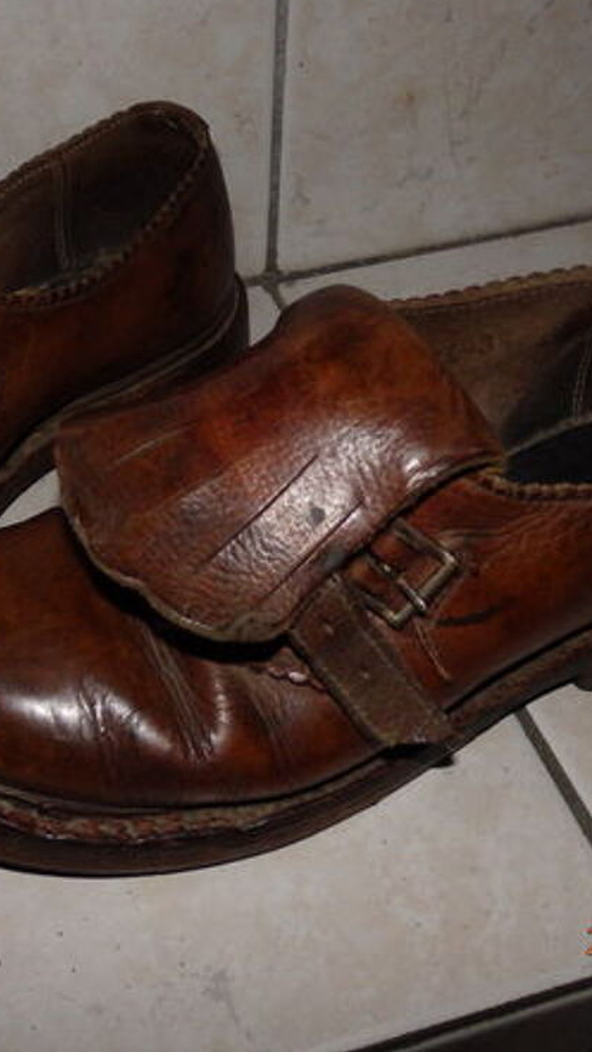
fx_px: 1033
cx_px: 149
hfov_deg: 31.4
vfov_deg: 54.0
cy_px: 517
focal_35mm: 37
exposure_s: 1/30
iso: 400
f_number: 8.7
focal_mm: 4.5
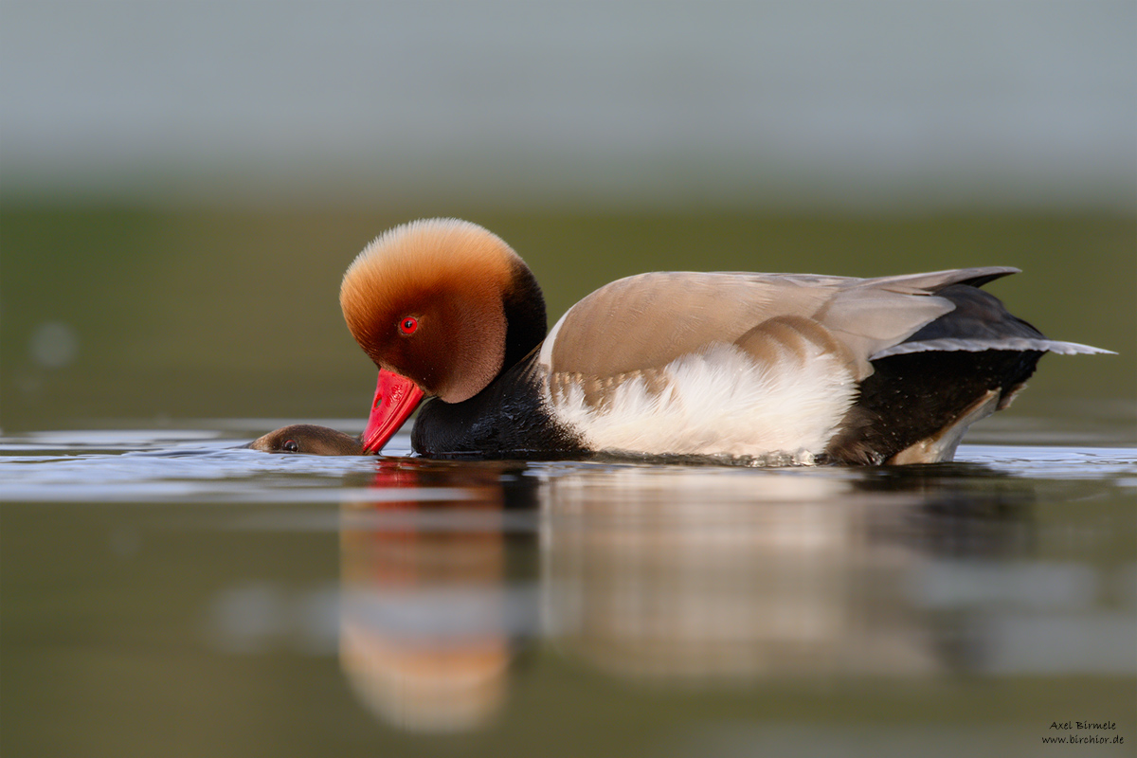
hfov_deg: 2.4
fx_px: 26844
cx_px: 568
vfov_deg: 1.6
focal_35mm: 850
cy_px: 379
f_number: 7.1
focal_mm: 850
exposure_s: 1/800
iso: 1250
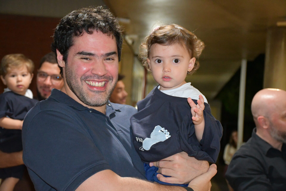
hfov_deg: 26.0
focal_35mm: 78
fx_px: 620
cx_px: 143
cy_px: 96
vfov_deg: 17.5
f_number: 4.8
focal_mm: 52
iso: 6400
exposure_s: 1/60
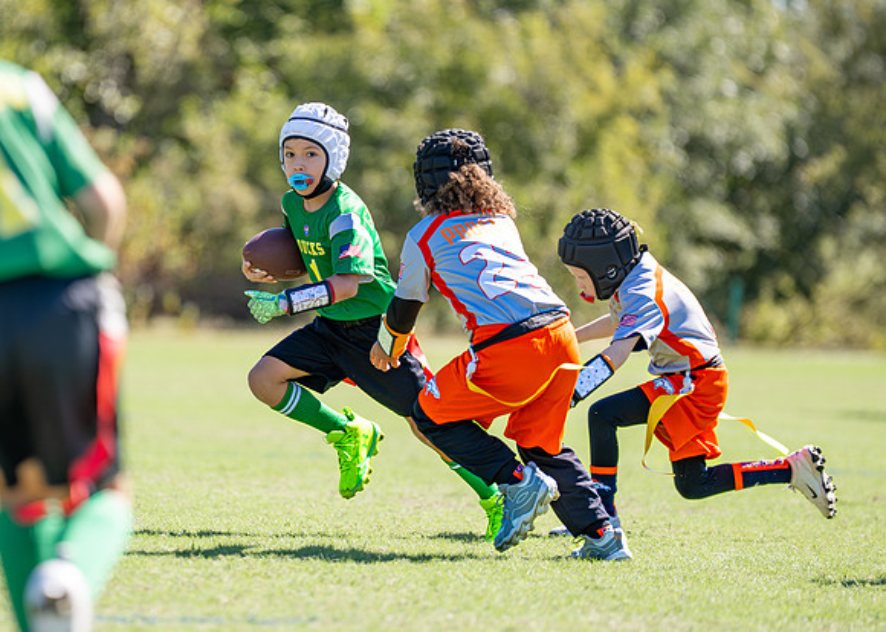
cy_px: 290
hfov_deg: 7.0
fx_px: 7217
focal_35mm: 287
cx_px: 292
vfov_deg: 5.0
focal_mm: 200
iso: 200
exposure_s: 1/1600
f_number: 2.8
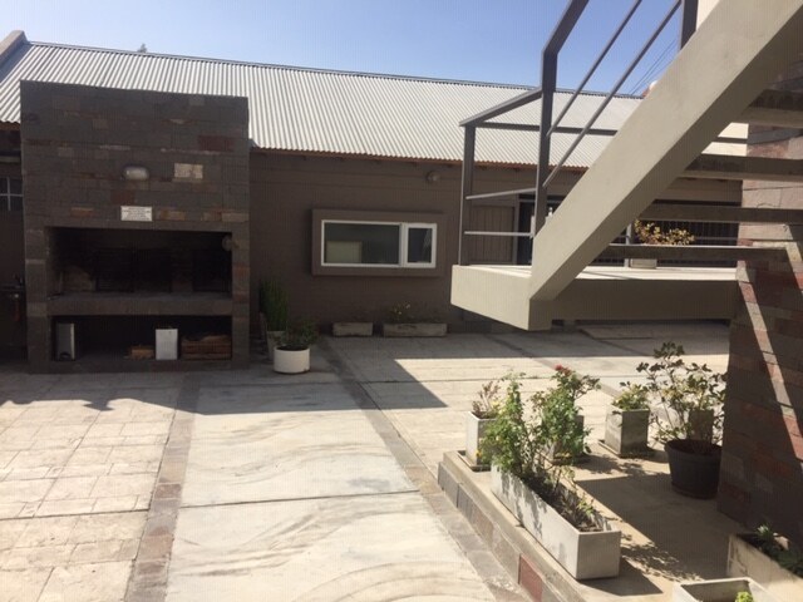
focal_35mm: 29
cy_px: 301
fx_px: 673
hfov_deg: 61.7
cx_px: 402
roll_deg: -3.6
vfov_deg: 48.2
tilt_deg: -7.3
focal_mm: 4.15
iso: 32
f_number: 2.2
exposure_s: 1/2475
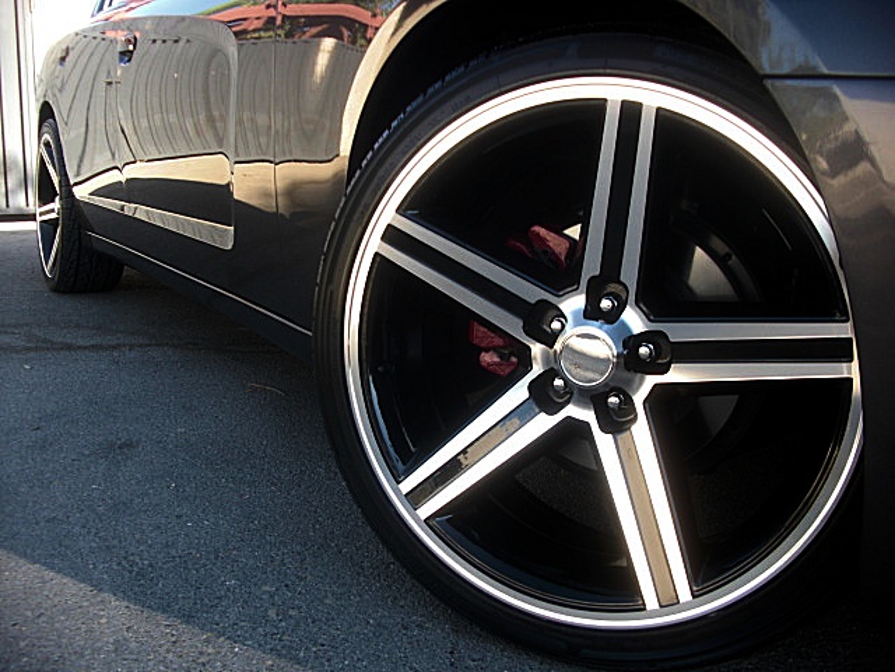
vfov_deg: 39.7
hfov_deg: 51.4
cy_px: 336
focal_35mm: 36
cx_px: 448
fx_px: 931
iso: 50
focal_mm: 6.3
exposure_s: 1/80
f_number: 2.8
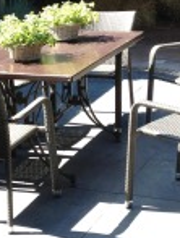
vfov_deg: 18.3
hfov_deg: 13.8
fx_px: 739
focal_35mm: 107
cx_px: 42
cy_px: 76
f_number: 2.4
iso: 80
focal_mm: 4.28
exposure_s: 1/235
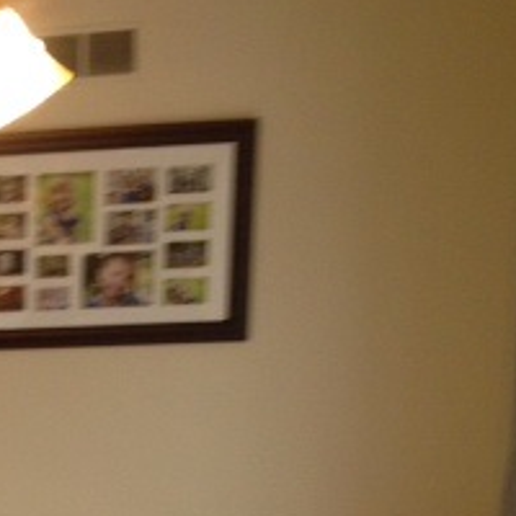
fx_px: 1670
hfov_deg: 16.1
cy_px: 573
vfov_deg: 17.0
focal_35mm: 99
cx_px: -261
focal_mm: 4.28
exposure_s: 1/20
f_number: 2.4
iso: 160
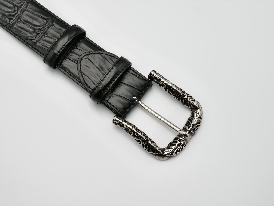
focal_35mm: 70
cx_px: 137
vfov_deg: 21.0
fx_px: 554
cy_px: 103
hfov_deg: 27.8
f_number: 11
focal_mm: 35
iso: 400
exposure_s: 1/50
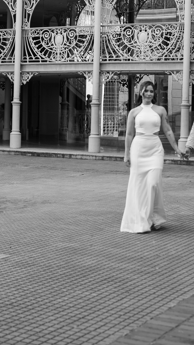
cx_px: 166
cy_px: 112
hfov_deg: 16.6
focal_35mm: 72
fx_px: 658
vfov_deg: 29.1
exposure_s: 1/250
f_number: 2.5
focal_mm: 30
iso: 100
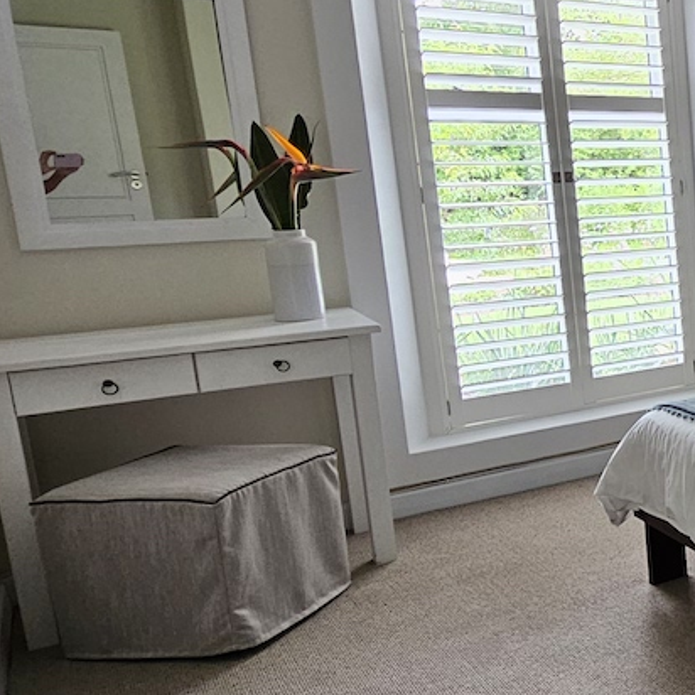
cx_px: 977
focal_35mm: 39
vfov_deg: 42.8
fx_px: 886
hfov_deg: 30.2
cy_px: 332
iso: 200
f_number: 2.2
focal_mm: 2.2
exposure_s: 1/50
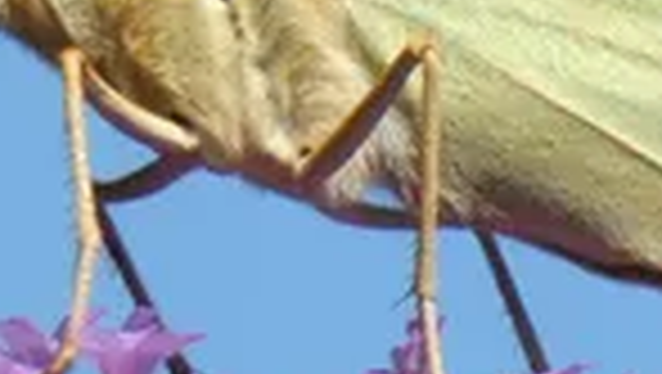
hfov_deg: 0.9
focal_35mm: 2289
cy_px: -351
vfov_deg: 0.5
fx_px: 40217
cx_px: 459
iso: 80
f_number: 5.6
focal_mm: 86.7
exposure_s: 1/250
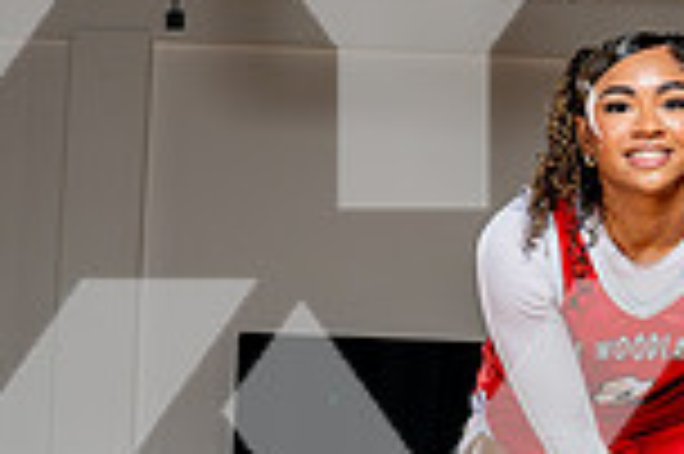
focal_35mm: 107
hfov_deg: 18.8
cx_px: 616
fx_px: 2031
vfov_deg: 12.5
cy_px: 519
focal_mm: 28
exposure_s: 1/250
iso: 200
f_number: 5.6
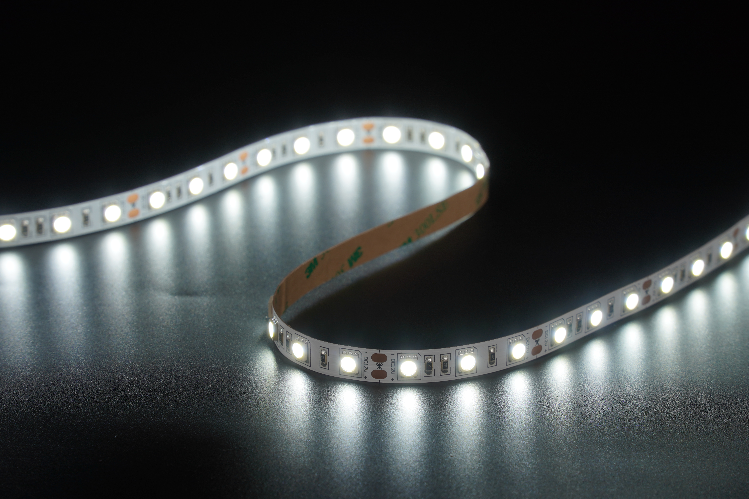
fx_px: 3412
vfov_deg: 8.4
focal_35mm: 164
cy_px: 250
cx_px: 374
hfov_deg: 12.5
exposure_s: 1/40
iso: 100
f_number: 14
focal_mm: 164
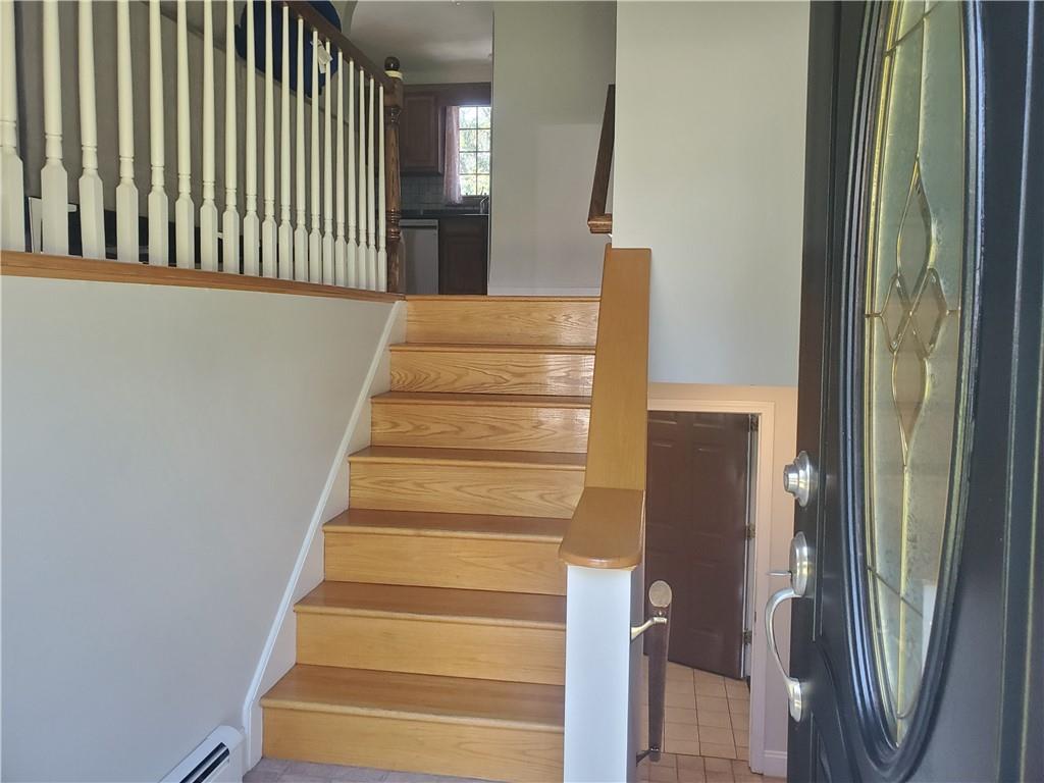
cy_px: 392
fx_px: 784
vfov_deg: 53.1
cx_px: 522
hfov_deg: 67.3
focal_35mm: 26
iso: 320
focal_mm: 4.3
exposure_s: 1/120
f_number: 2.4
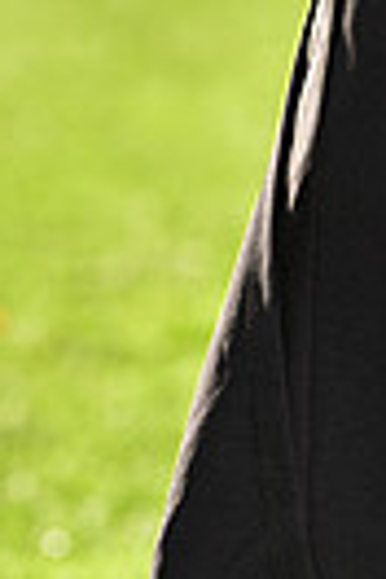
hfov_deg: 1.6
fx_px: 14168
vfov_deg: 2.3
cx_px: 546
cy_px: -553
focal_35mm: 881
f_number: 5
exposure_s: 1/250
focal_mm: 200
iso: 80
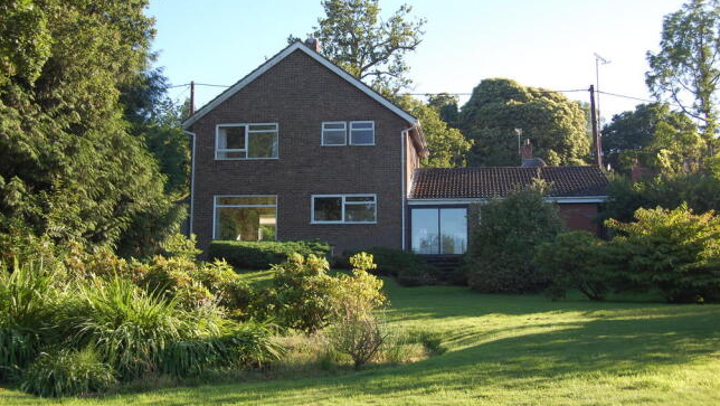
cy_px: 176
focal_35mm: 50
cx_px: 364
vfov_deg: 24.2
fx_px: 946
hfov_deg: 41.7
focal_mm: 31
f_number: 6.3
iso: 200
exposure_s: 1/160
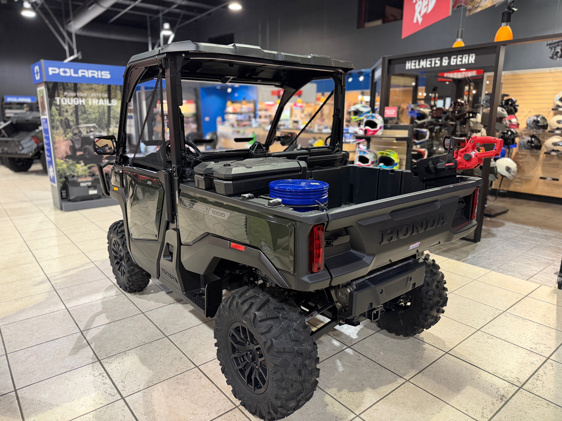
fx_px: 390
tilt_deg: -13.7
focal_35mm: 24
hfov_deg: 71.6
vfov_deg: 56.8
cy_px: 210
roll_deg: -0.3
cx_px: 281
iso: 400
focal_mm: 6.76
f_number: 1.78
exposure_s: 1/60
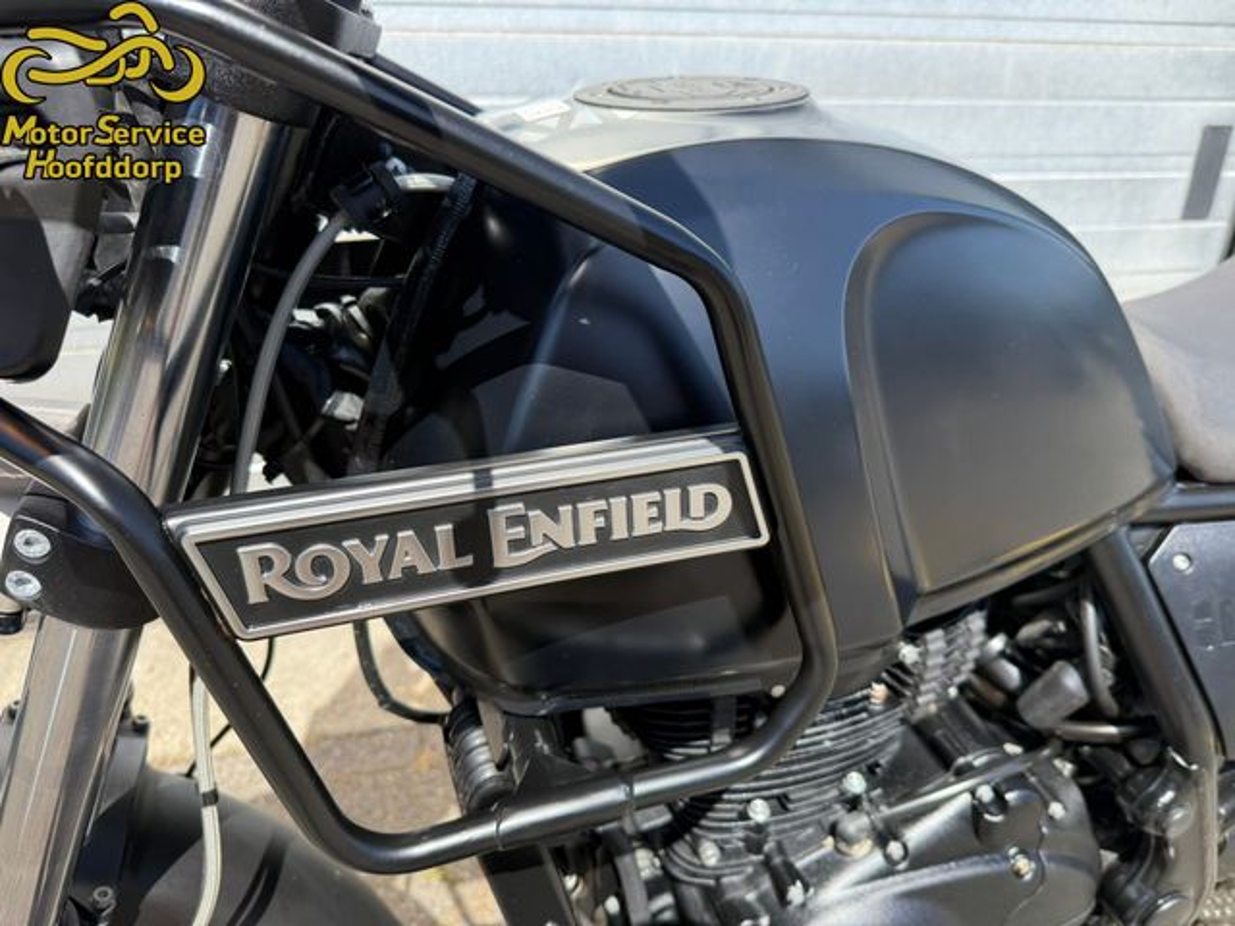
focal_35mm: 24
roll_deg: -0.4
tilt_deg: -24.3
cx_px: 618
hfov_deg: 71.6
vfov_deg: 56.8
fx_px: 856
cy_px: 463
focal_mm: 6.76
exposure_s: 1/1618
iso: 100
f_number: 1.78
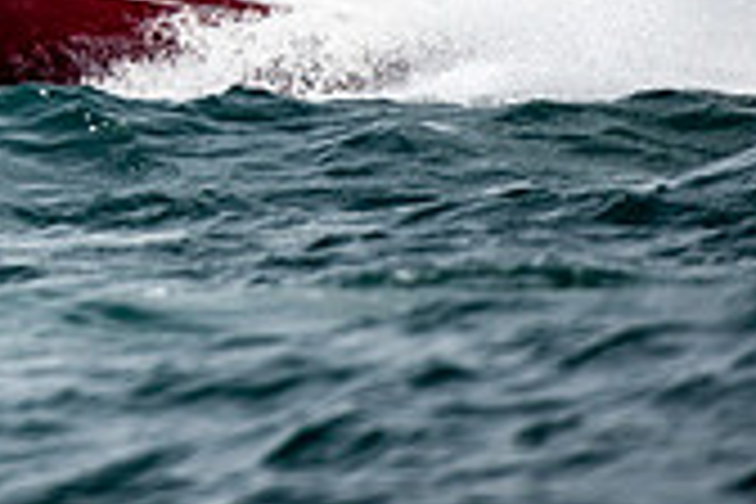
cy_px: -288
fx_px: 26122
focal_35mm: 1244
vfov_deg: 1.1
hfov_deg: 1.7
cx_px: -369
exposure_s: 1/3200
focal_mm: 360
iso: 400
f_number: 5
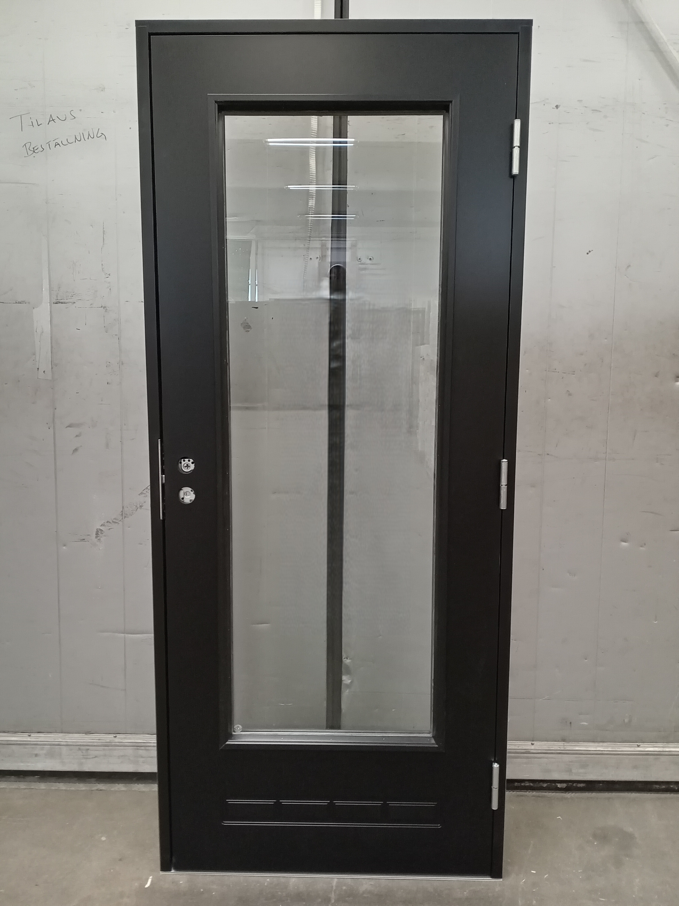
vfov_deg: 65.3
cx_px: 340
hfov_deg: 51.4
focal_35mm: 27
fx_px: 706
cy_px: 453
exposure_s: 1/16.7
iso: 1536
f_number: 1.8
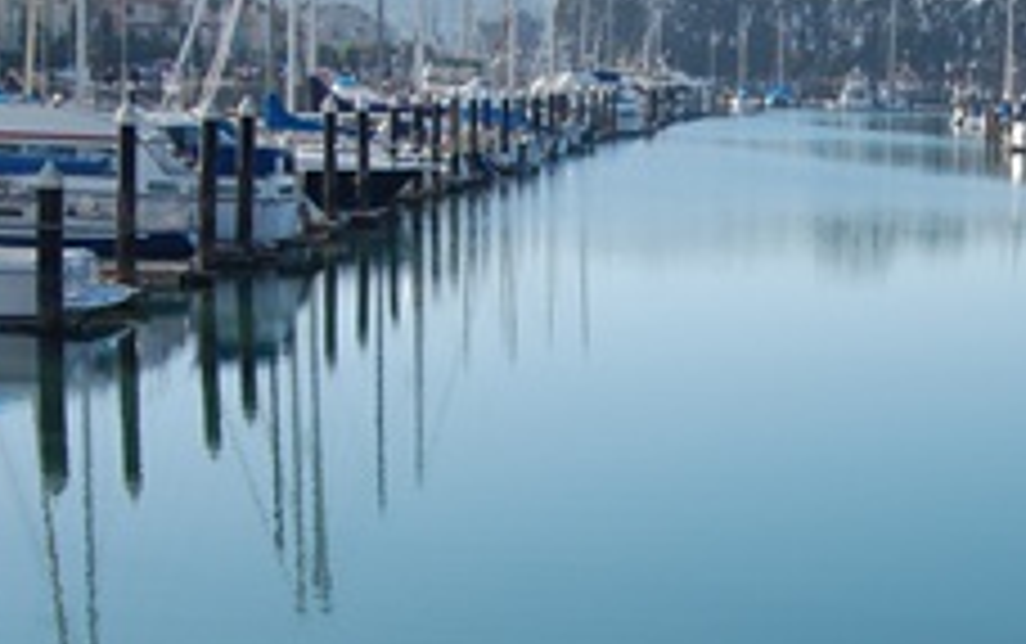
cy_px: 455
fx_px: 2491
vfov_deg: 14.7
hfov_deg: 22.9
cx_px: 853
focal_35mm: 89
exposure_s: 1/320
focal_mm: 28
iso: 200
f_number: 9
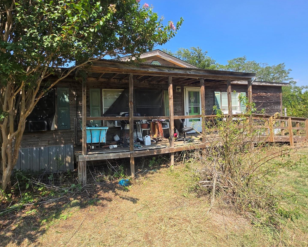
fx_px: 164
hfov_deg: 86.2
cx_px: 141
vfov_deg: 73.7
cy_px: 114
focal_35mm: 18
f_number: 2.2
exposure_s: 1/560
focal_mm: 1.7
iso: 25
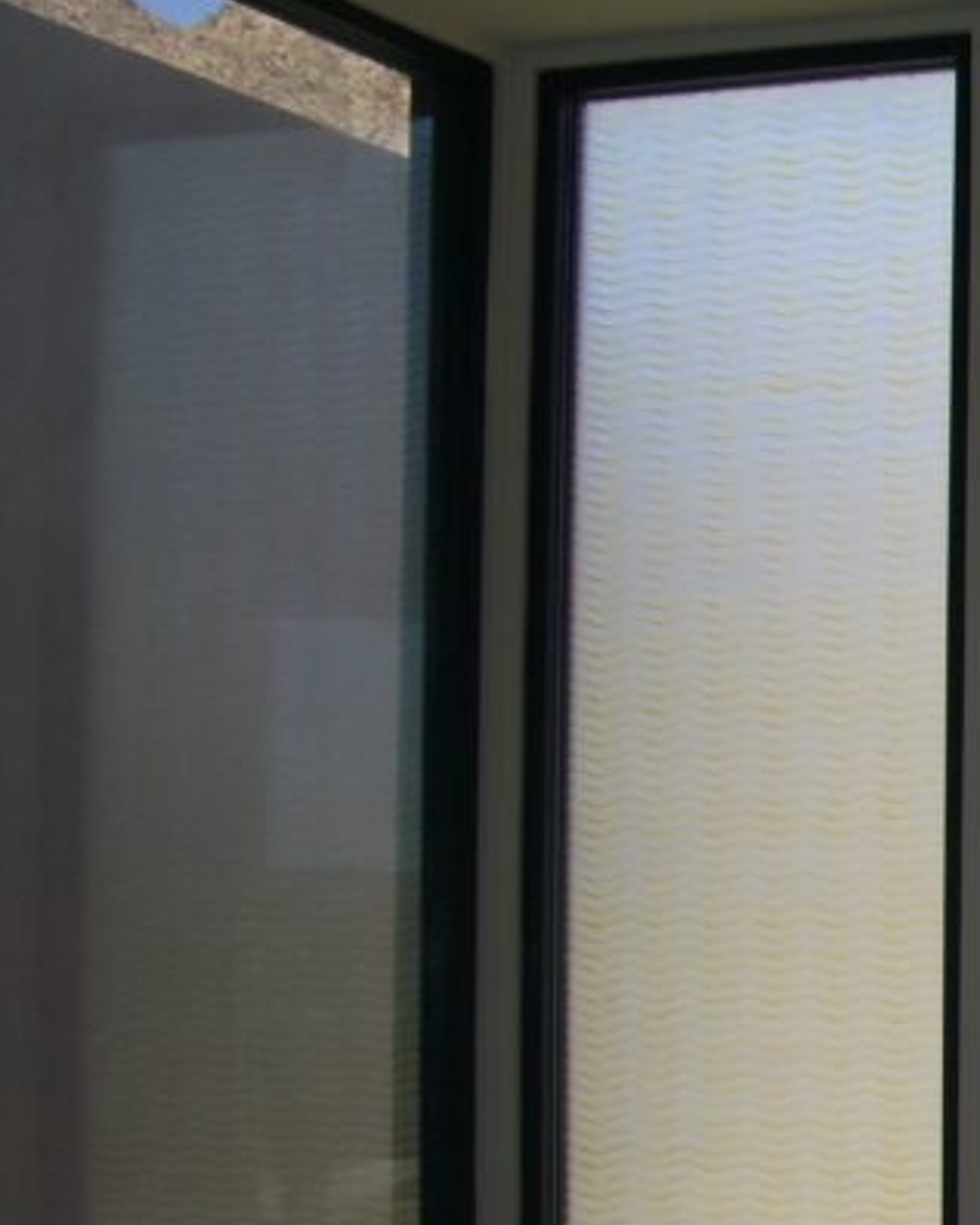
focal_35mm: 96
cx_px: 1478
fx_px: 3479
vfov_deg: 19.6
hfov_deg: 14.9
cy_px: 1098
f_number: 2.8
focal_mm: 7.9
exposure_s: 1/320
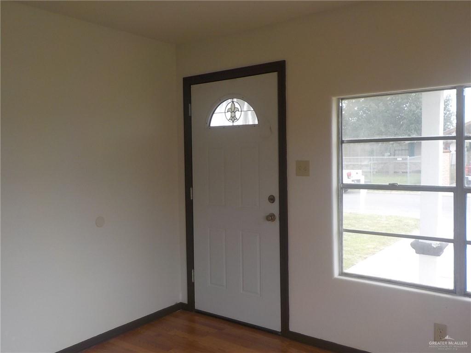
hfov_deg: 60.0
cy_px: 176
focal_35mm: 30
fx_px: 408
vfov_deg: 46.8
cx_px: 236
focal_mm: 4.1
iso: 125
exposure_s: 1/200
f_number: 3.3
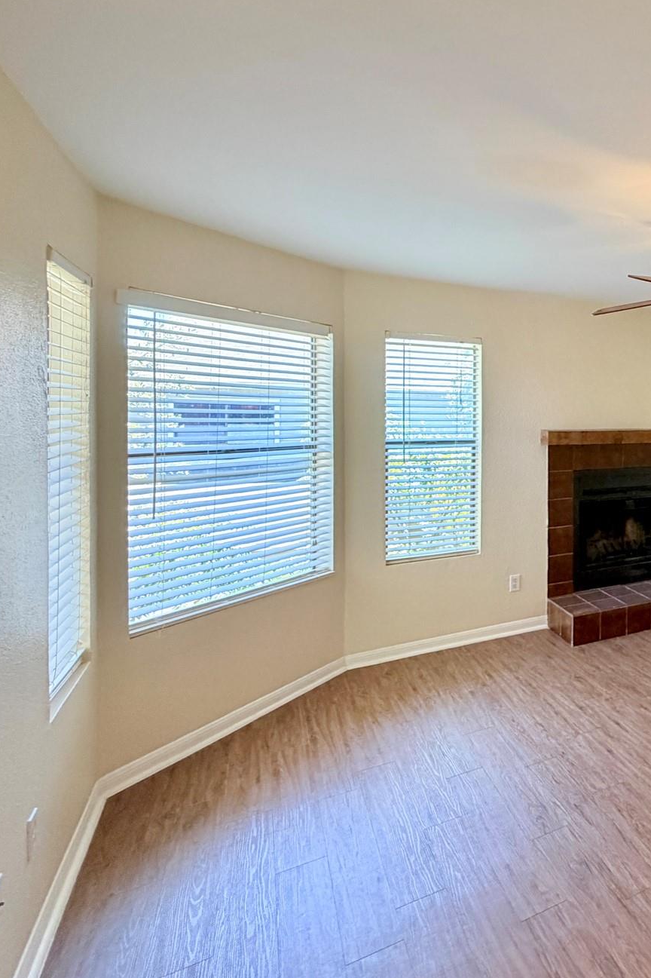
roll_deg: -0.2
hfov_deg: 43.6
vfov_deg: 75.6
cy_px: 415
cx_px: 704
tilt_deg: -0.5
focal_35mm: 23
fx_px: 624
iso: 320
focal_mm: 2.22
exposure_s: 1/120
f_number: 2.2
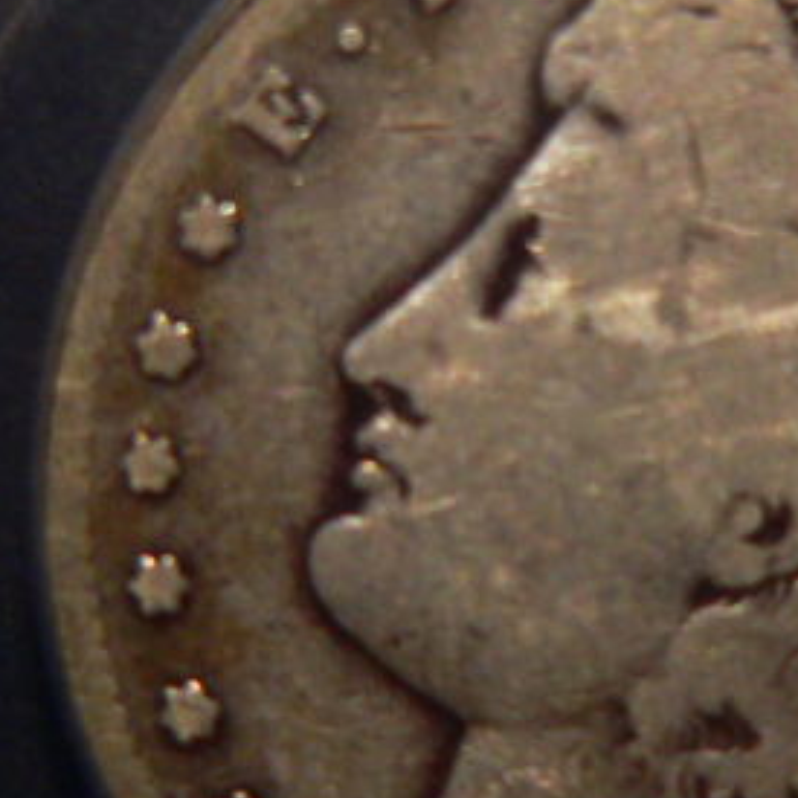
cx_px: 708
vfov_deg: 6.8
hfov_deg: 6.8
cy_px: 515
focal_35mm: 258
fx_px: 6729
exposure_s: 1/320
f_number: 3.3
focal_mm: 17.9
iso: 200
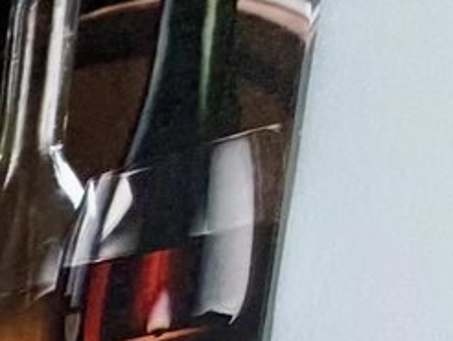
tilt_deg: -5.8
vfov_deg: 11.9
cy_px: 905
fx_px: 1192
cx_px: -967
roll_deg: -2.0
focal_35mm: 91
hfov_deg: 10.9
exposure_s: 1/120
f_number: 2.2
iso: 160
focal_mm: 2.22
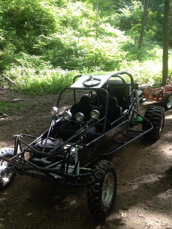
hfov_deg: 40.7
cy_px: 114
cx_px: 86
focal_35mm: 35
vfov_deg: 52.6
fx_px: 232
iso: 64
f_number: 2.4
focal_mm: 4.28
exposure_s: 1/134
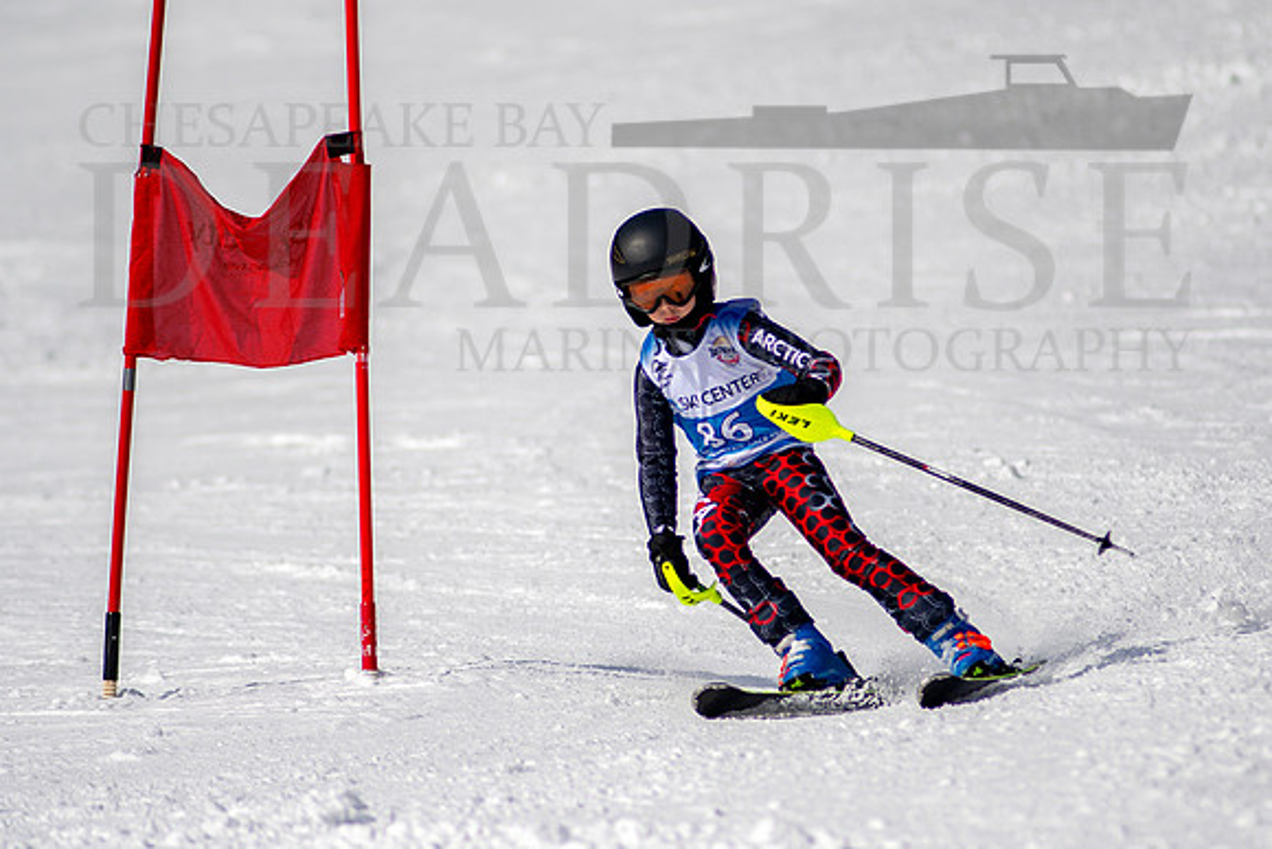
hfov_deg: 3.6
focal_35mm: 579
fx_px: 20461
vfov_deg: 2.4
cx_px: 616
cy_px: 429
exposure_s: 1/8000
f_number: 2.8
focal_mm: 300
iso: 100
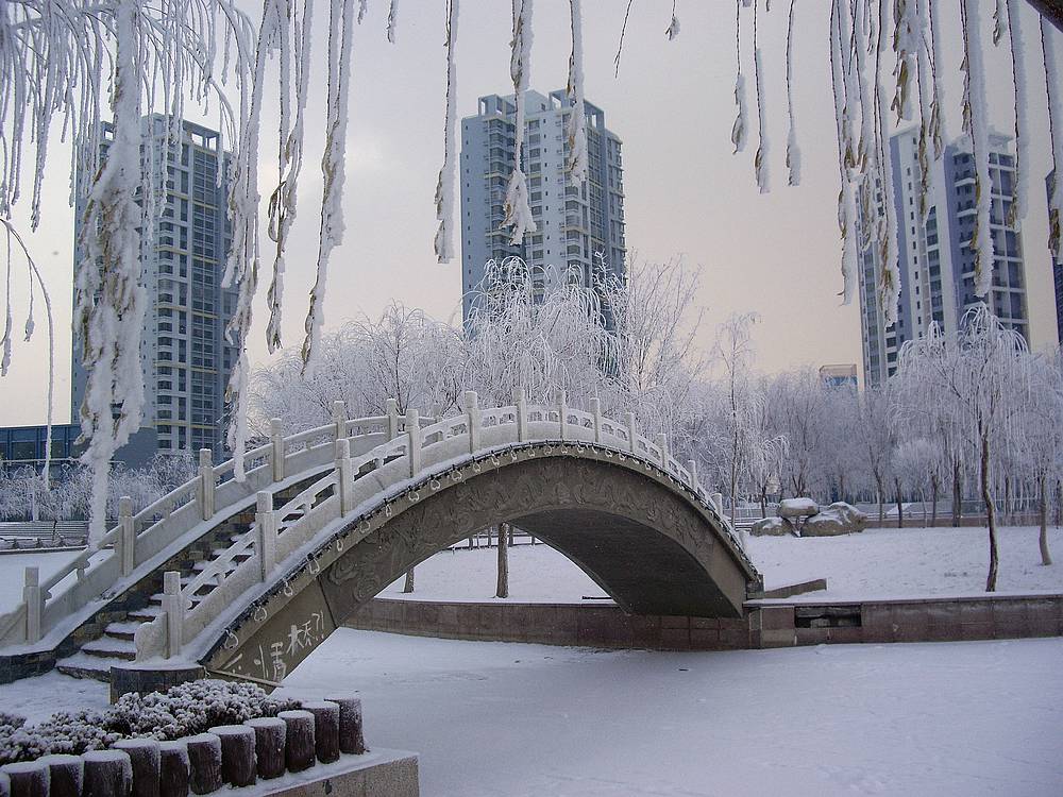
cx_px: 532
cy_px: 398
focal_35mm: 38
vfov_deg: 37.7
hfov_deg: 49.0
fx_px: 1167
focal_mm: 7.9
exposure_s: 1/320
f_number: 5.6
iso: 100
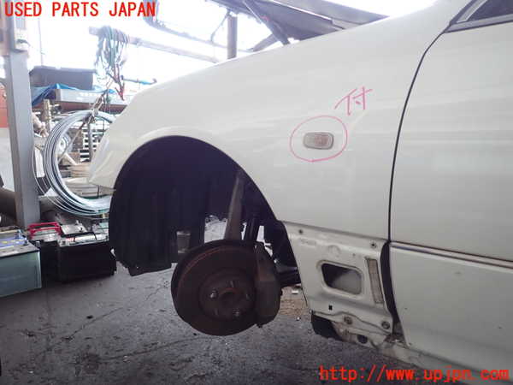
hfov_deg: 69.4
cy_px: 192
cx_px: 256
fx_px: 370
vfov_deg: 54.9
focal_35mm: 25
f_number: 2
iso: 100
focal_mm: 4.5
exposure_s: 1/80
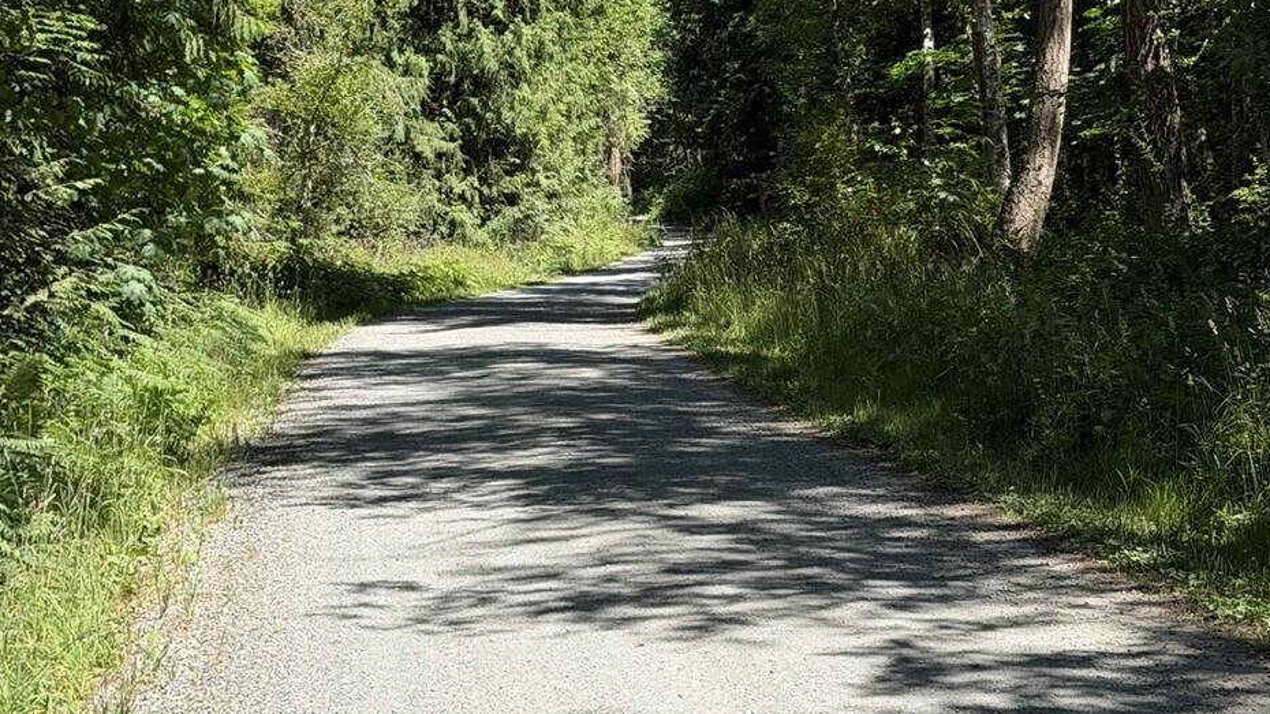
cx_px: 649
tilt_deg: +0.5
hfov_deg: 26.2
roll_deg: +1.2
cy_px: 232
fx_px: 2728
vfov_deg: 14.9
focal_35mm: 81
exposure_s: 1/2494
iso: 64
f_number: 1.78
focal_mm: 6.76
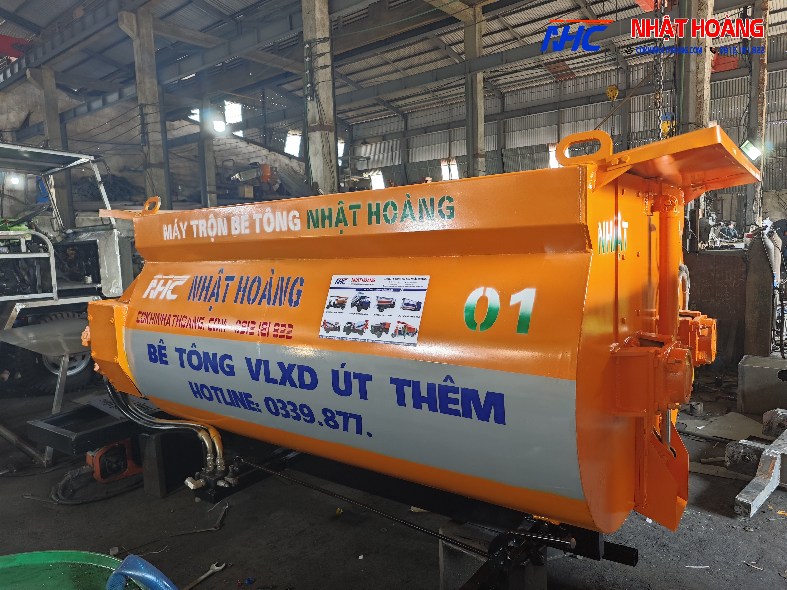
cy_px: 295
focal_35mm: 23
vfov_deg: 58.9
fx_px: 523
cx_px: 394
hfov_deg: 73.9
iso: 500
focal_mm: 6.68
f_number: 1.42
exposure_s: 1/101
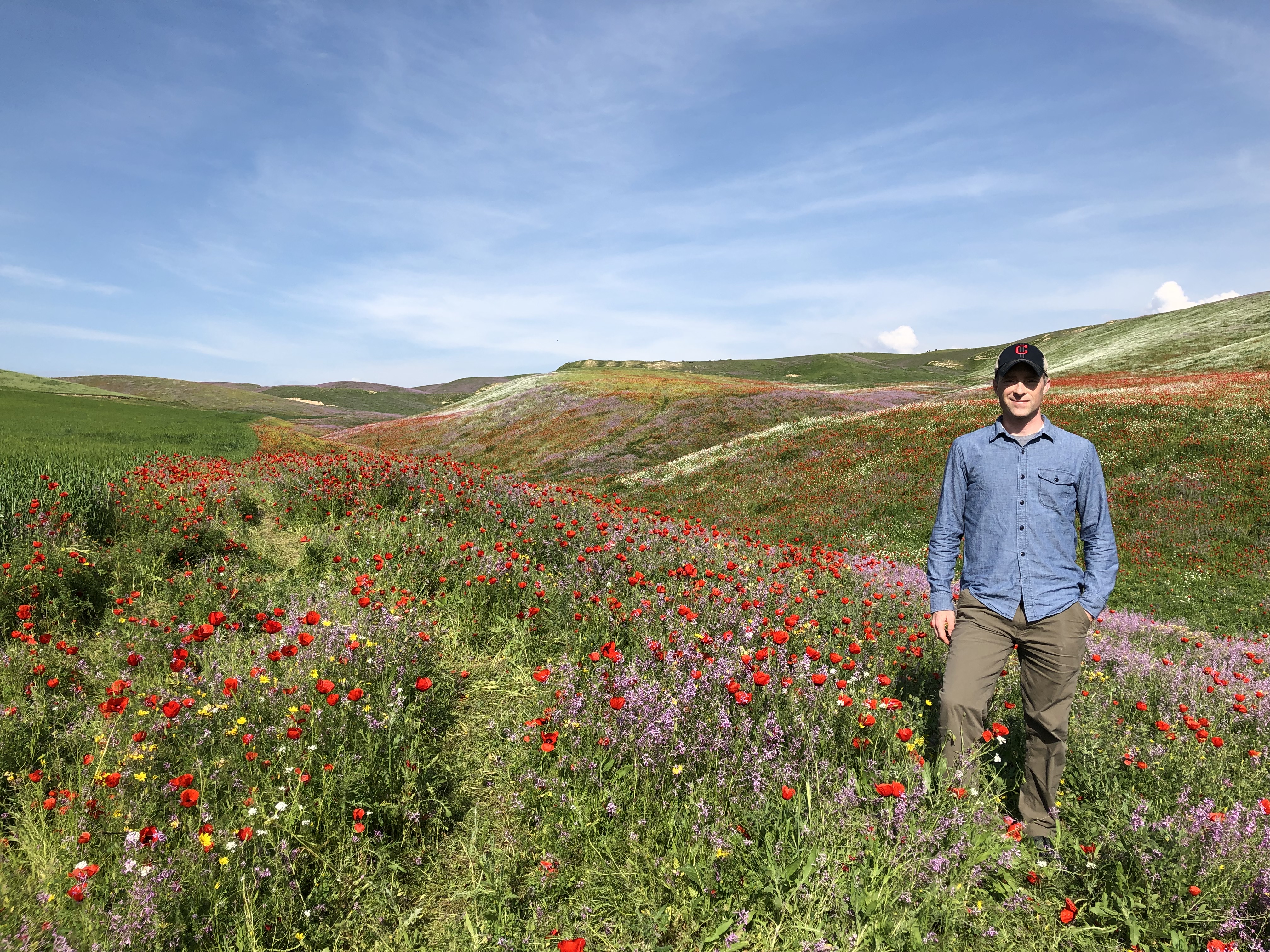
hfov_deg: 63.4
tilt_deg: -0.1
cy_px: 476
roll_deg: +2.4
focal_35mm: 28
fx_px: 1027
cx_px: 635
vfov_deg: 49.7
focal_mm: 4
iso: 20
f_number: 1.8
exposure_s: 1/2183
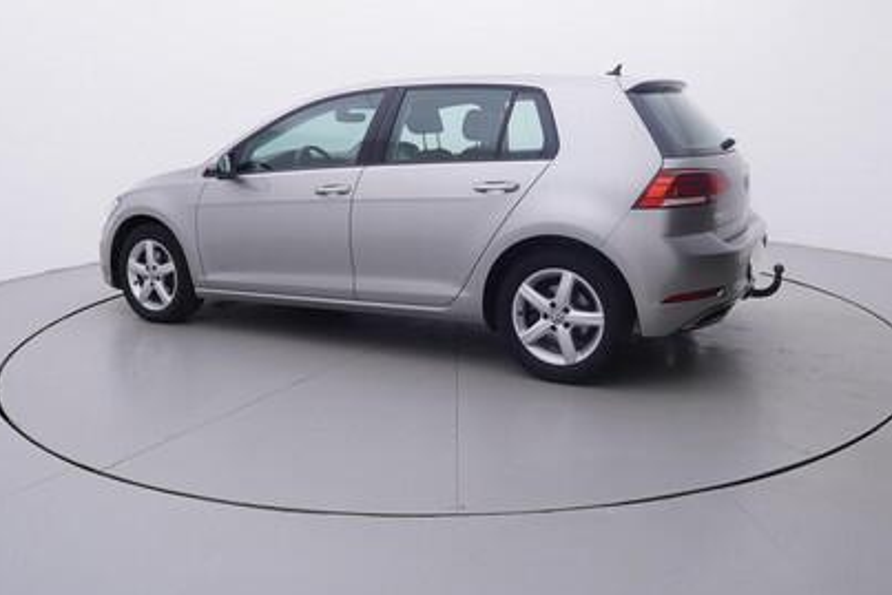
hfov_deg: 60.8
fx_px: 760
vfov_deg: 42.3
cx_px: 457
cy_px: 211
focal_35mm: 31
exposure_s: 1/80
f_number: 5
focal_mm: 15
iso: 200
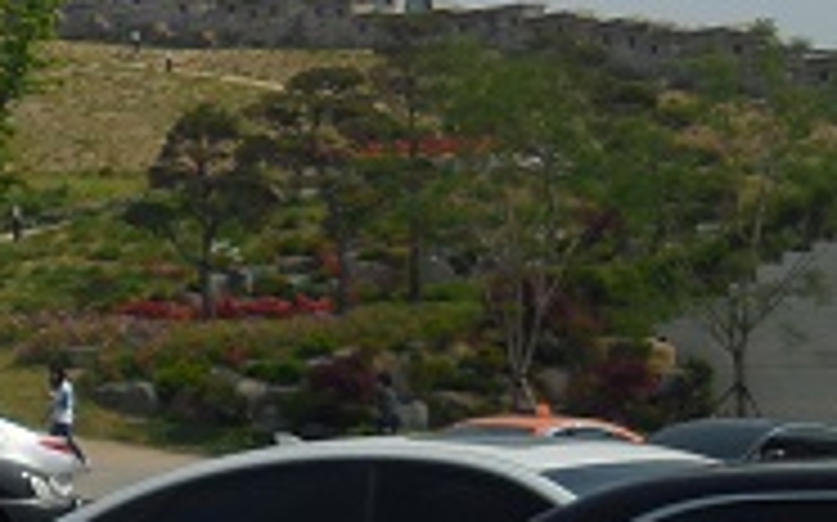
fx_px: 3511
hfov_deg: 12.8
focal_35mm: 154
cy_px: -36
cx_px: -450
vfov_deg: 8.4
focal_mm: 8.1
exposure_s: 1/500
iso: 125
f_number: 8.4
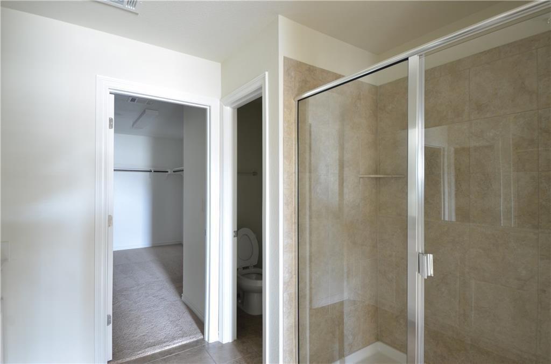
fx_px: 321
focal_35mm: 21
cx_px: 276
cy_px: 182
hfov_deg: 81.4
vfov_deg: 59.2
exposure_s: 6
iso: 100
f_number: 5
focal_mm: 14
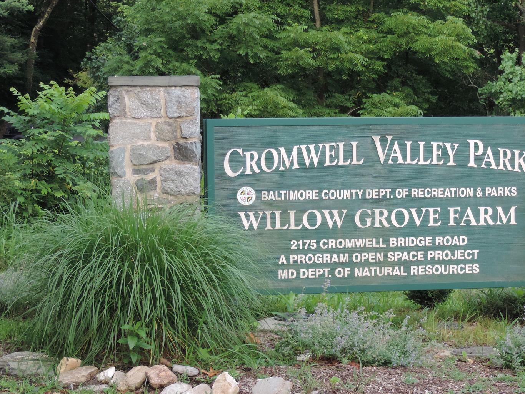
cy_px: 243
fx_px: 1138
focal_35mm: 75
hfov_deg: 25.8
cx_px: 357
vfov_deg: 19.6
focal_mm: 8.9
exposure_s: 1/250
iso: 220
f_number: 3.6
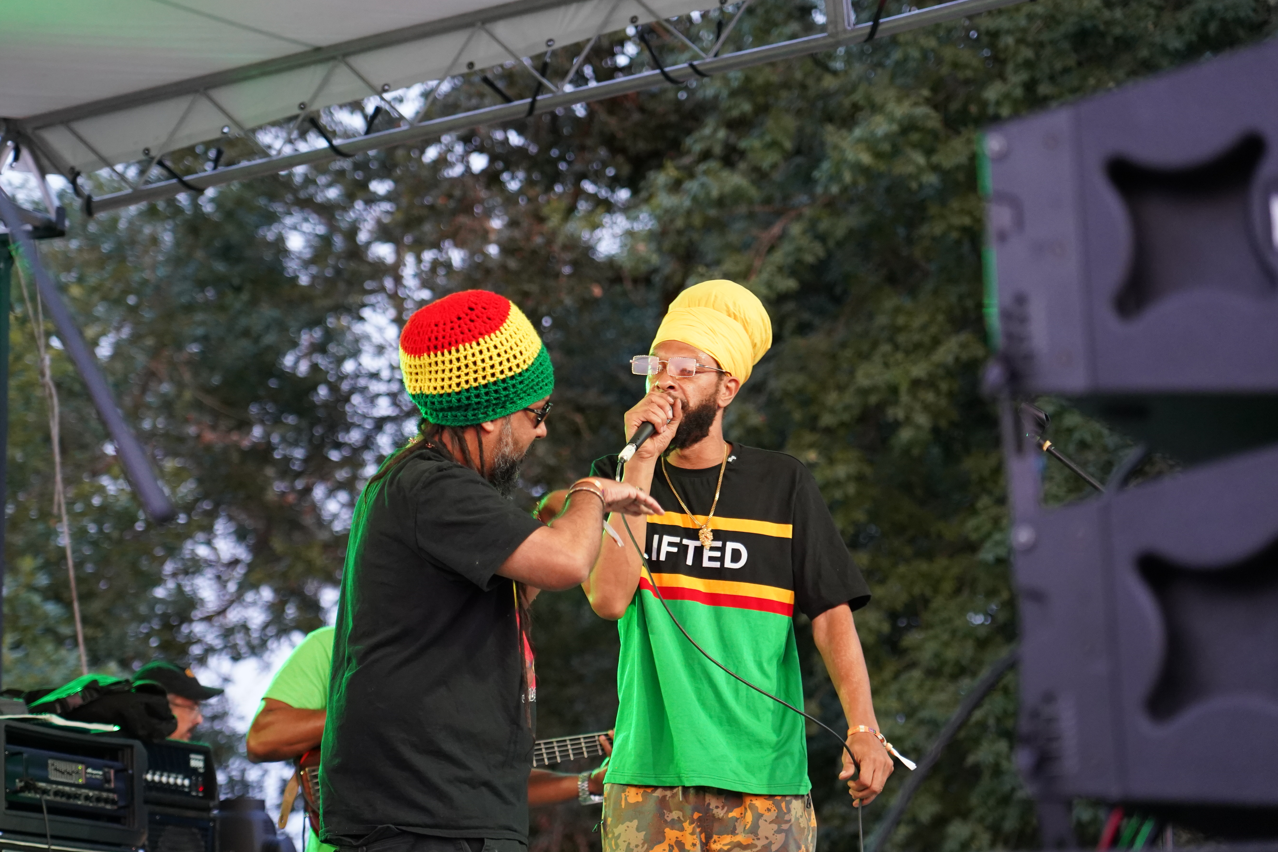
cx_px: 570
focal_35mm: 118
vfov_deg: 11.6
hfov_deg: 17.3
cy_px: 403
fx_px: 4189
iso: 3200
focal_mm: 105
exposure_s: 1/160
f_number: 4
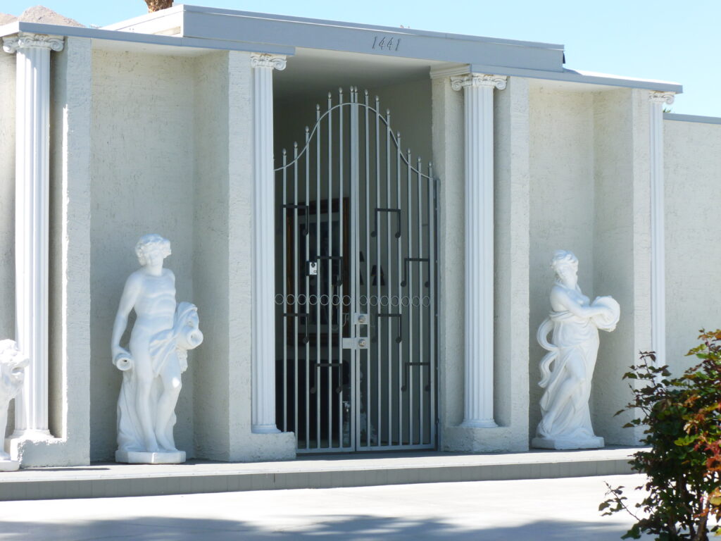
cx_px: 360
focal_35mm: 96
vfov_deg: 15.4
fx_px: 2000
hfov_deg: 20.4
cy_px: 270
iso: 100
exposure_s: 1/250
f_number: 4.7
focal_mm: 17.1
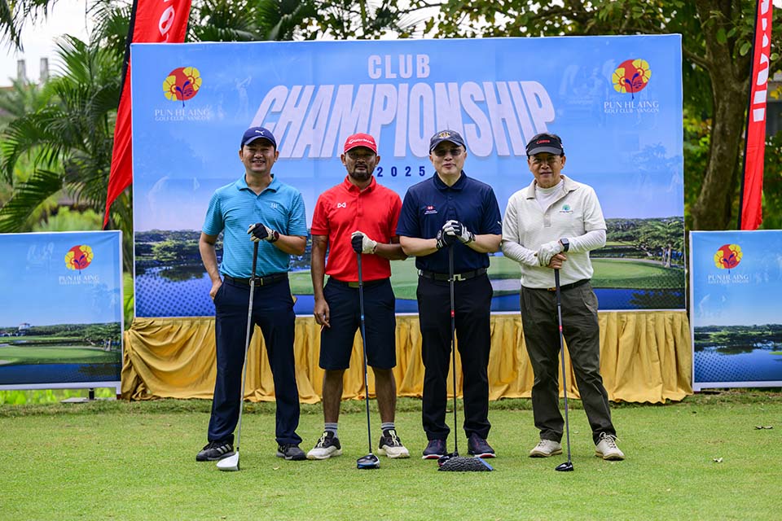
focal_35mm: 79
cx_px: 391
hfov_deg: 25.7
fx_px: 1716
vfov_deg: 17.3
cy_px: 260
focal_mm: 79
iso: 280
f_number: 2.8
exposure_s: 1/1600
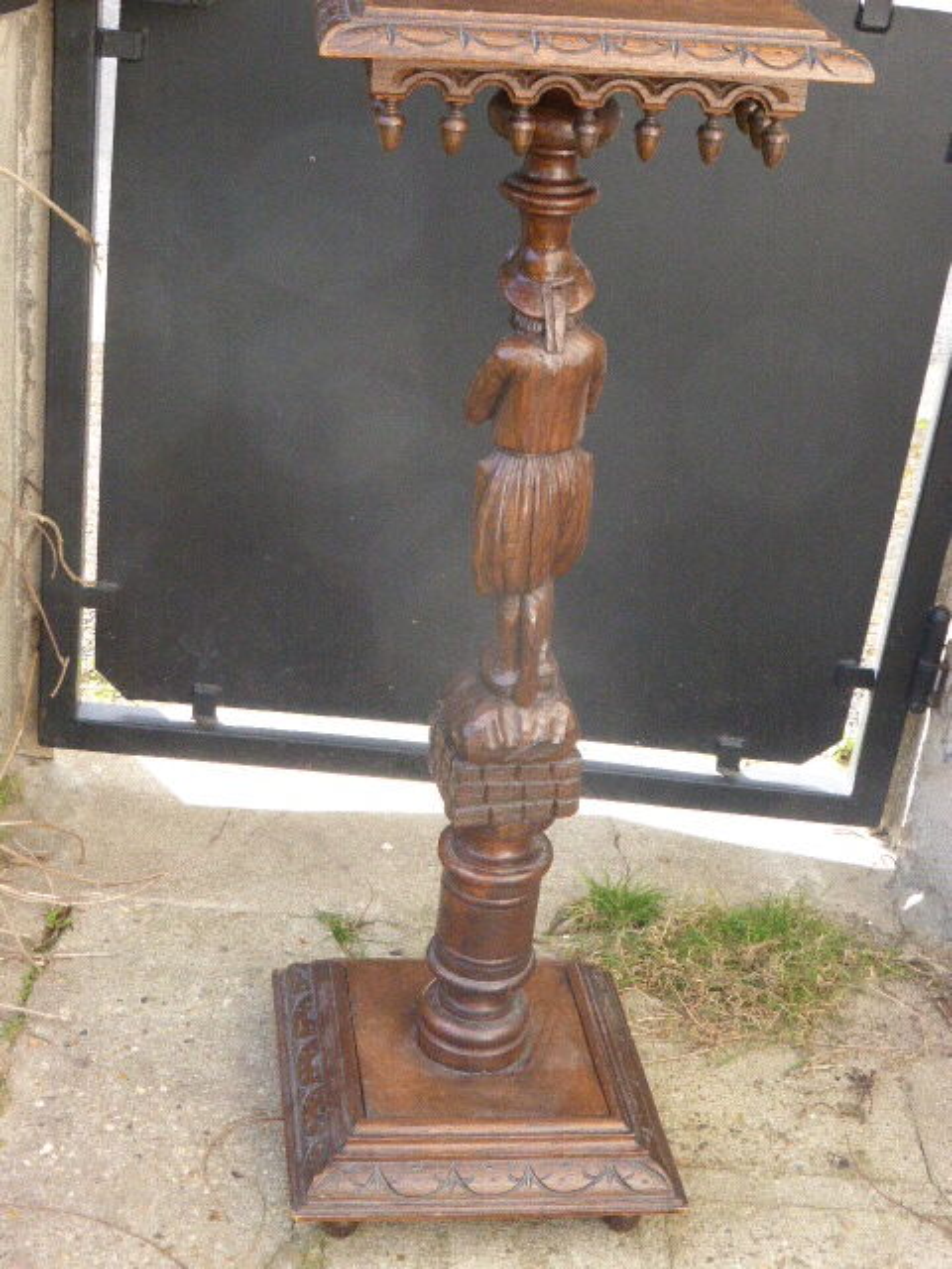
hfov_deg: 24.0
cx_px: 476
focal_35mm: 61
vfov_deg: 31.7
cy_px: 634
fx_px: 2237
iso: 500
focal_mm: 10.3
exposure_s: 1/250
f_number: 4.7
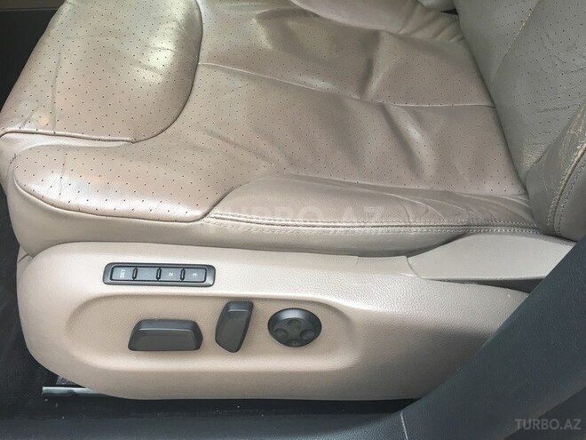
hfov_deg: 61.7
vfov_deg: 48.2
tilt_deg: -48.3
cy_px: 220
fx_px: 491
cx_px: 293
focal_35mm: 29
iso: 32
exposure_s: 1/33
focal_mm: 4.15
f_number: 2.2
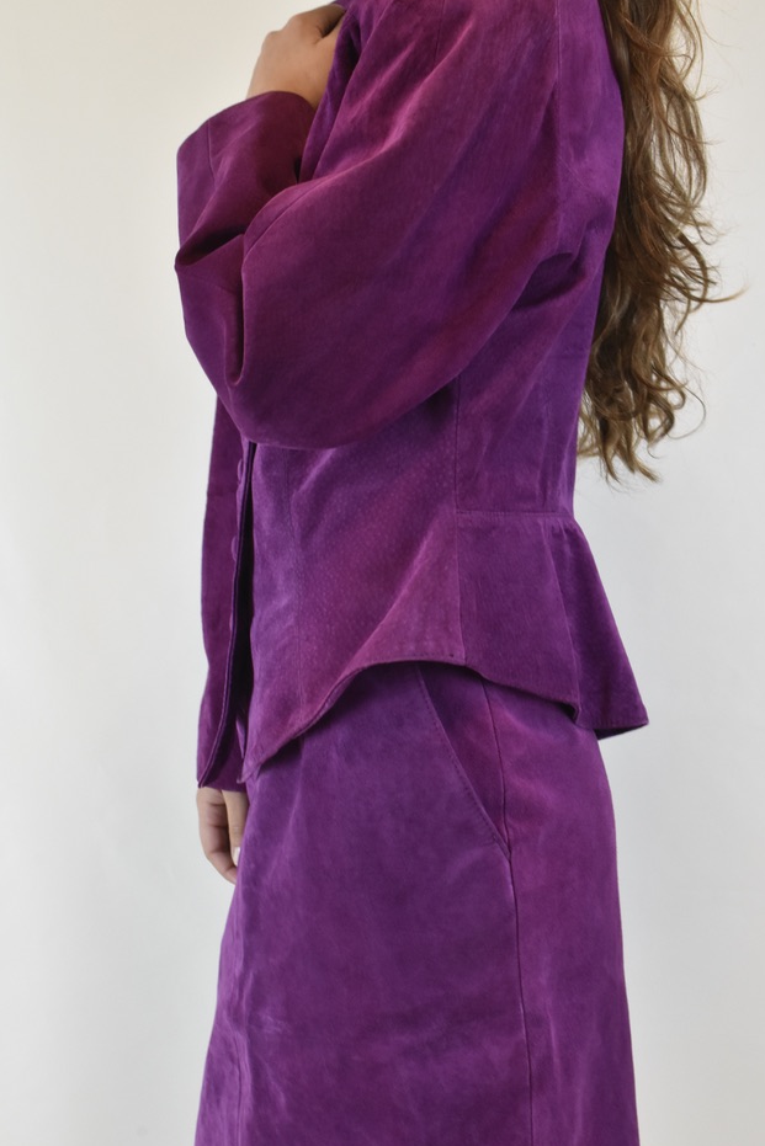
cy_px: 570
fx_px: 2230
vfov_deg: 28.8
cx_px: 407
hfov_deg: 19.5
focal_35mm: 70
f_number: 16
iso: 1600
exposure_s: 1/25
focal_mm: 40
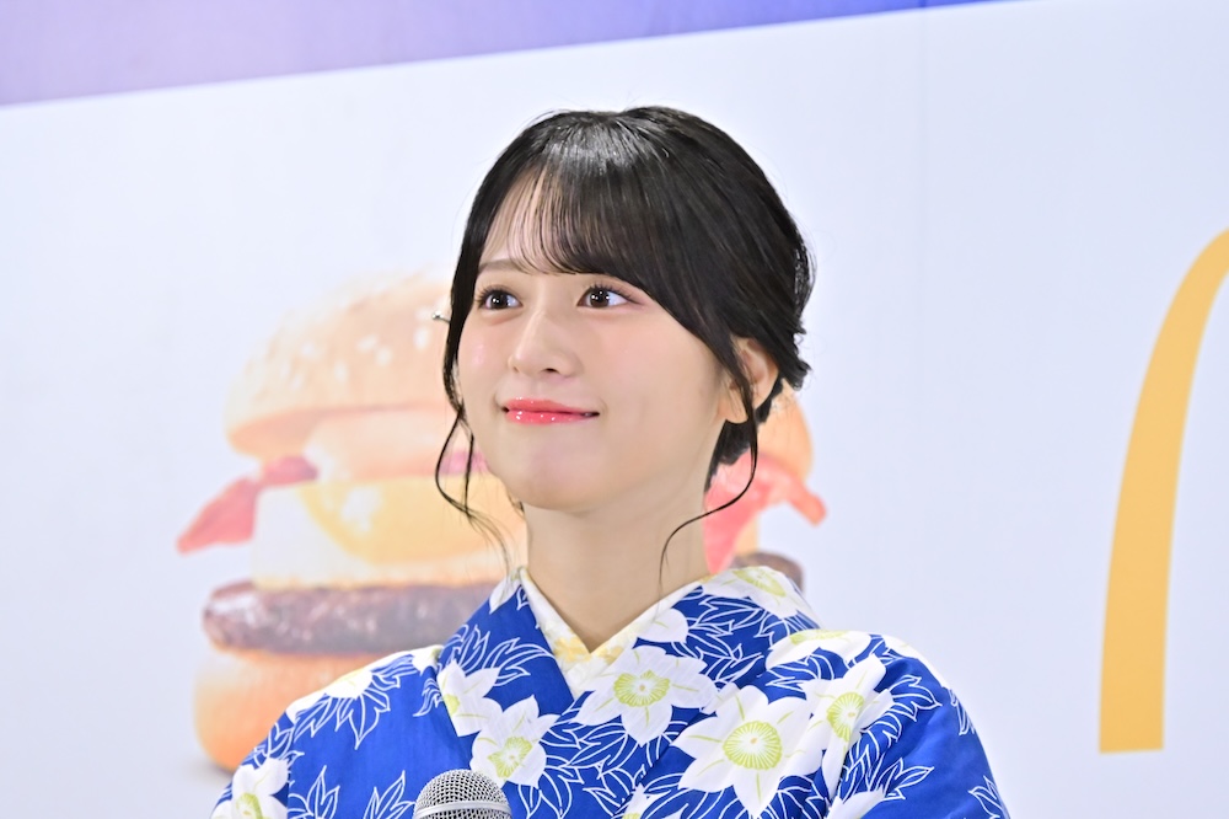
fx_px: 10238
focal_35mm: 300
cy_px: 410
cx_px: 614
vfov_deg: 4.6
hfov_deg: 6.9
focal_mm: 200
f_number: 6.3
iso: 4000
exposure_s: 1/200
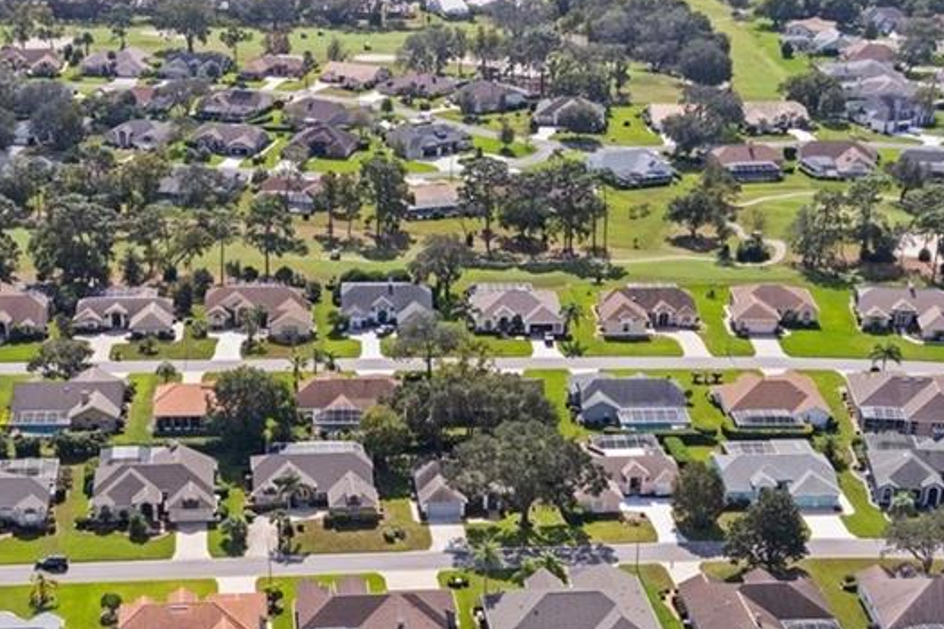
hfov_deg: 30.0
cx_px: 360
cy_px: 616
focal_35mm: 67
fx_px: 1757
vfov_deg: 19.8
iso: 200
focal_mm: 8.38
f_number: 2.8
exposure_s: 1/1600
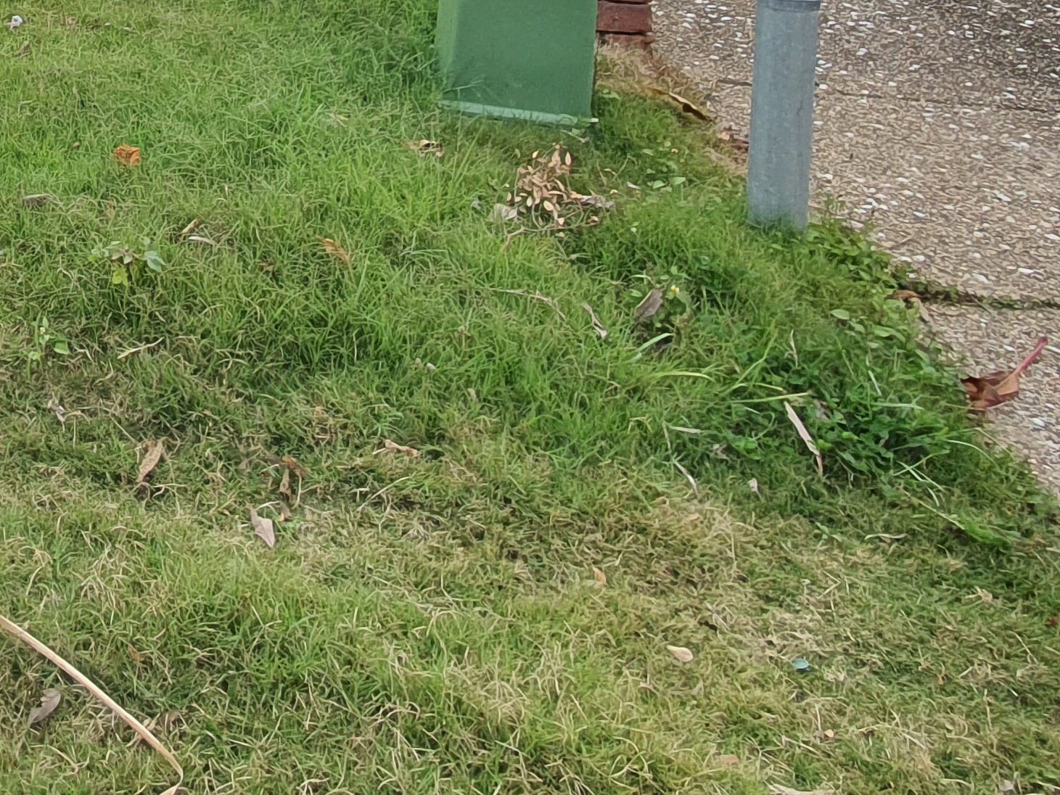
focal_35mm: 41
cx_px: -215
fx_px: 1256
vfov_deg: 28.4
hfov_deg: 35.7
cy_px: -255
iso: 50
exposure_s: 1/225
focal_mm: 1.8
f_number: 2.2
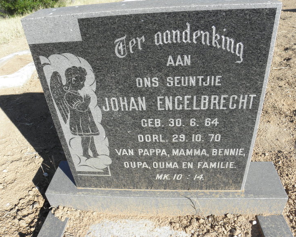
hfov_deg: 62.2
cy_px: 117
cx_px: 140
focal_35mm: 28
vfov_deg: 51.5
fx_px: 245
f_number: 5.6
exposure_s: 1/160
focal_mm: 4.6
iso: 64
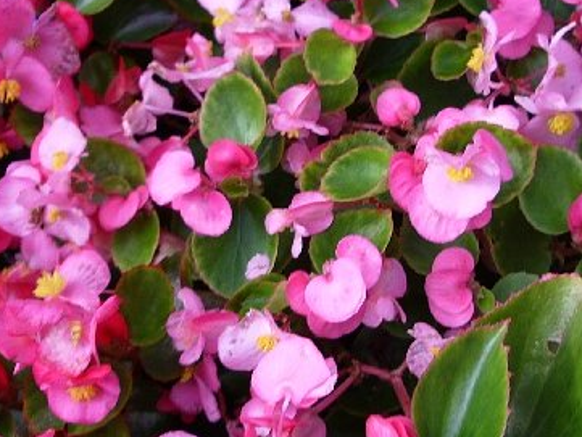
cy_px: 234
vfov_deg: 23.7
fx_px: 1043
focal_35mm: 62
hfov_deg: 31.0
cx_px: 377
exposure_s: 1/125
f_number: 2.6
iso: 50
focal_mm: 5.8
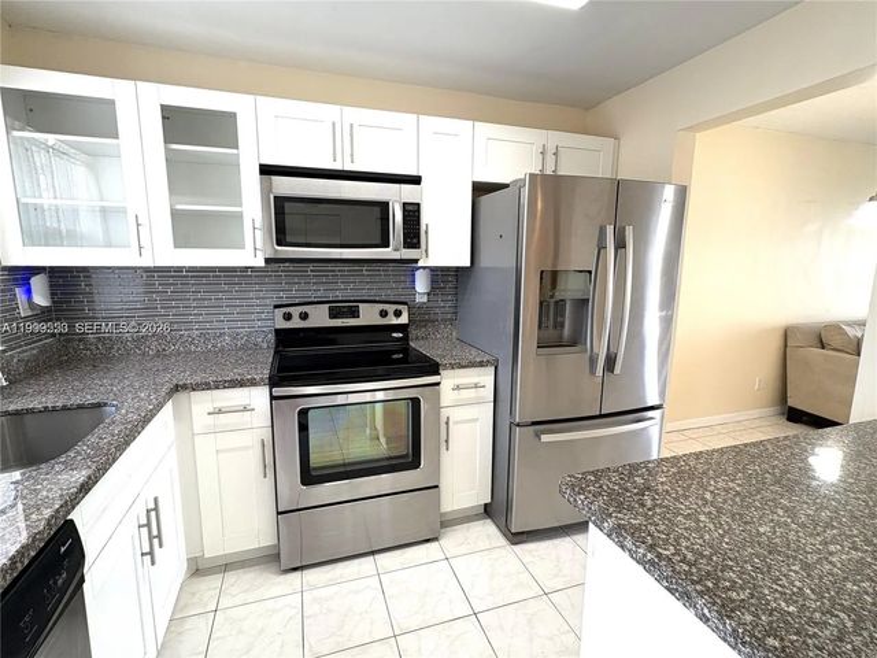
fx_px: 405
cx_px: 438
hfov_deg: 94.5
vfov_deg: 78.1
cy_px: 329
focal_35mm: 16
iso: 160
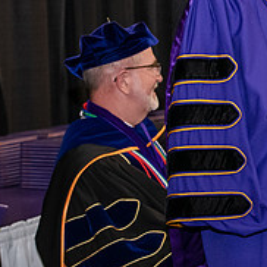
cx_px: 310
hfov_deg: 9.1
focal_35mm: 190
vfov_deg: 9.1
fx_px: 1658
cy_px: 2
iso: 2500
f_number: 5
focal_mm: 70
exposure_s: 1/200
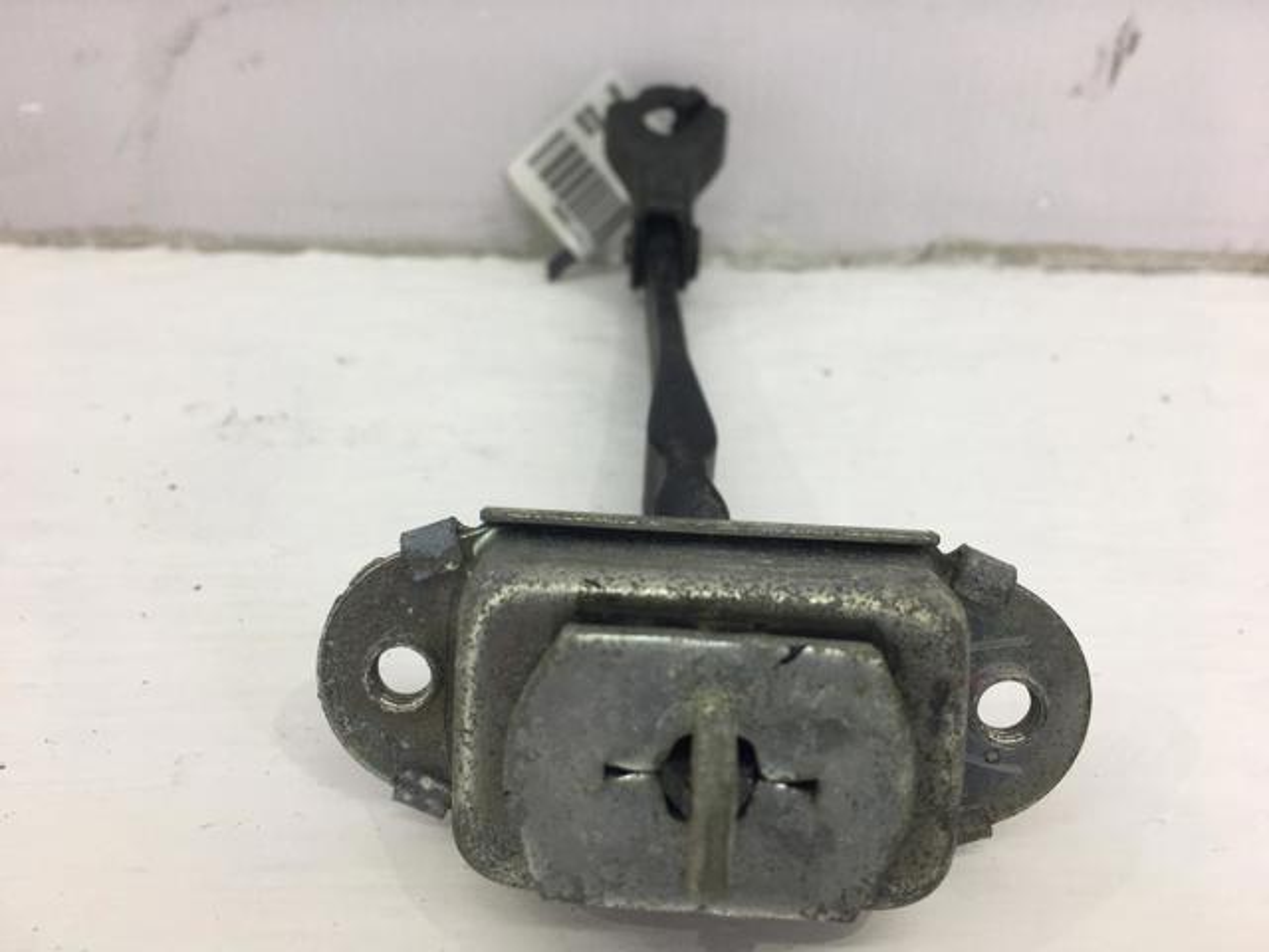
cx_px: 634
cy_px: 476
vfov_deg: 48.2
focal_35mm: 29
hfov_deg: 61.7
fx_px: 1063
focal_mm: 4.15
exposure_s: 1/100
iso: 40
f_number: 2.2
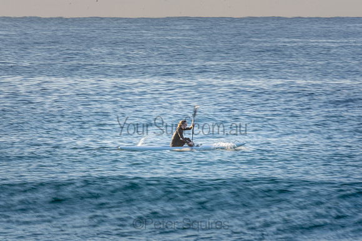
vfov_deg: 1.8
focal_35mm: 768
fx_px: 7726
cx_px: 181
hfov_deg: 2.7
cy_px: 120
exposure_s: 1/20
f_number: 25
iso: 100
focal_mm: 500
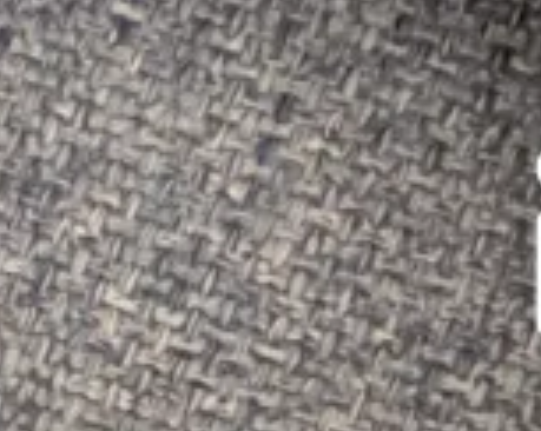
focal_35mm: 102
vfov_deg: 13.2
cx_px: 4
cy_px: 844
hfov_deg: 18.4
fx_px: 1631
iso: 1000
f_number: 1.6
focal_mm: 5.1
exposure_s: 1/29
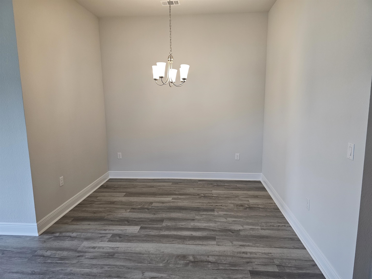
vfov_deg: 58.9
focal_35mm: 23
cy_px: 140
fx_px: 247
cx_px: 186
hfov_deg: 73.9
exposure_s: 1/120
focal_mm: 6.3
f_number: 1.7
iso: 160
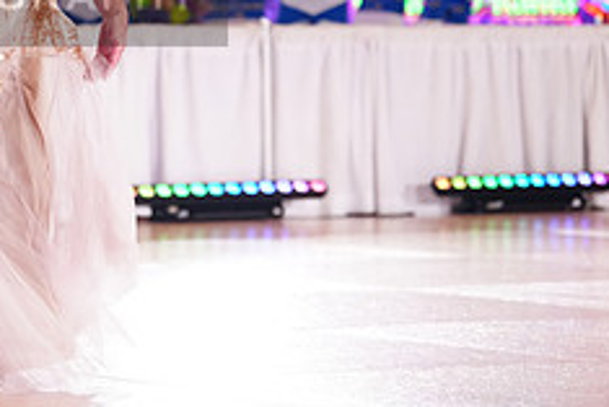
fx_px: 4096
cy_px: -22
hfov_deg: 8.4
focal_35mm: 242
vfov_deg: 5.7
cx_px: -54
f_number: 2.8
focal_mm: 98
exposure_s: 1/640
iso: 2500
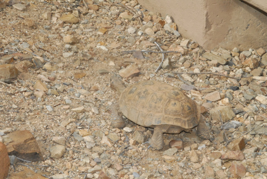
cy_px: 90
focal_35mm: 112
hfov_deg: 18.1
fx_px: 836
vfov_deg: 12.2
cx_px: 134
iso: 1600
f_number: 22
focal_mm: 75
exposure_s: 1/250
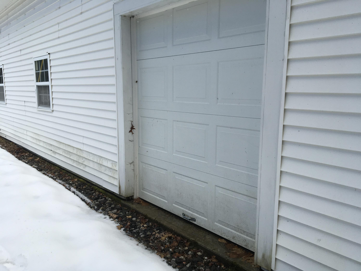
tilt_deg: -10.0
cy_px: 136
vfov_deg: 48.2
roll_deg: -0.9
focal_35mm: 29
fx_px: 302
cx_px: 180
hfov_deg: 61.7
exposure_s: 1/680
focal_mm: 4.15
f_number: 2.2
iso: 25
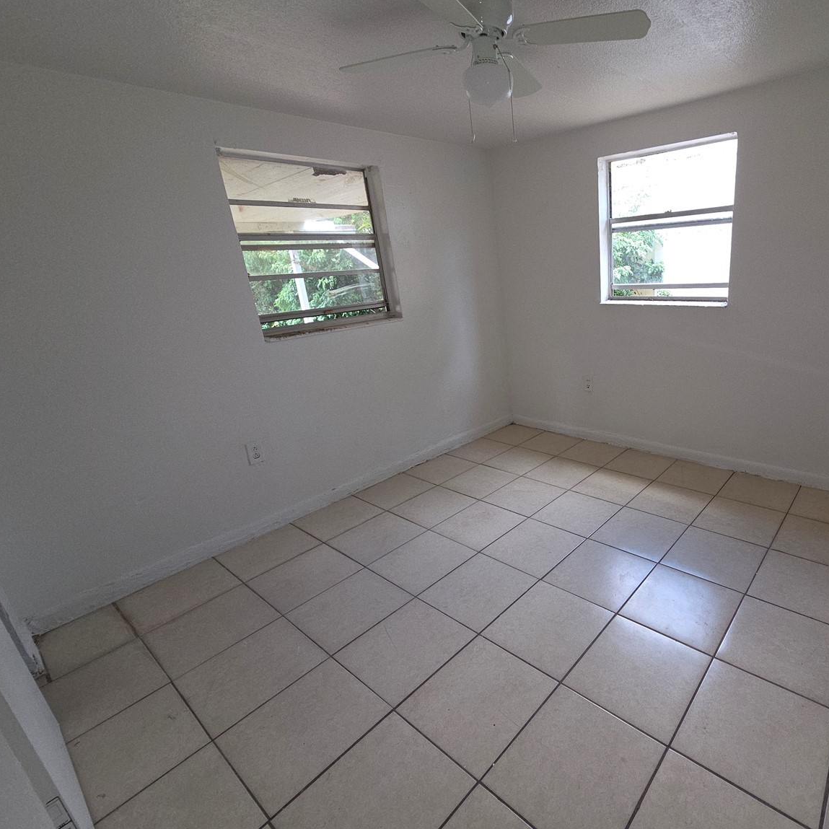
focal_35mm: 16
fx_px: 434
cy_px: 408
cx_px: 559
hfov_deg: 84.1
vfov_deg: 87.4
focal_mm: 2.2
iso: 64
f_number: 2.2
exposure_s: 1/60
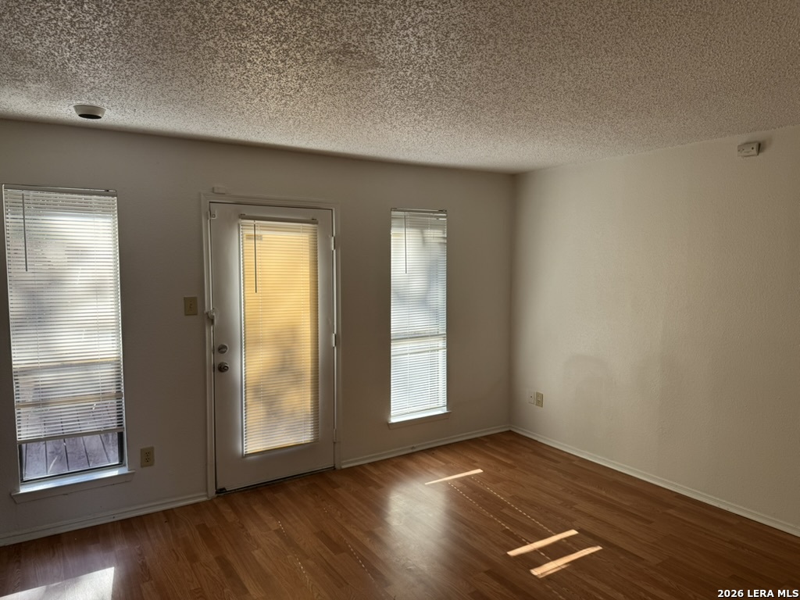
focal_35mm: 24
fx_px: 555
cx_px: 400
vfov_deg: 56.8
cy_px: 300
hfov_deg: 71.6
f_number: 1.78
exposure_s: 1/264
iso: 80
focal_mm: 6.76
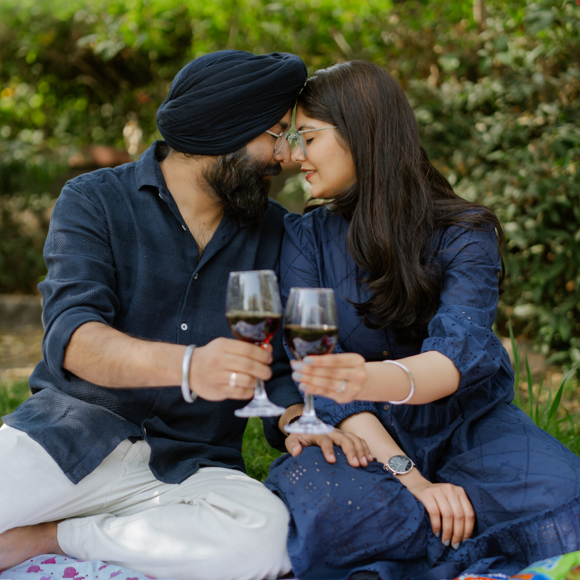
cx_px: 291
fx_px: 1213
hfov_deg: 26.9
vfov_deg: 26.9
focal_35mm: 64
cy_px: 292
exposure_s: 1/500
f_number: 1.6
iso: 100
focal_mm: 50
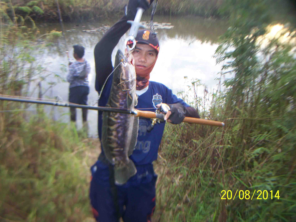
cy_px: 111
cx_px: 148
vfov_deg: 37.7
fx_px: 325
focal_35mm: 38
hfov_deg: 49.0
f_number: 2.8
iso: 80
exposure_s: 1/30
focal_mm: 6.3
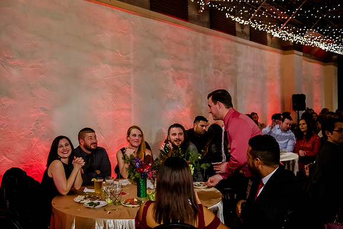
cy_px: 107
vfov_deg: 34.3
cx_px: 157
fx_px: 371
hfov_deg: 49.6
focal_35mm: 39
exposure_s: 1/200
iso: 5000
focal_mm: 35
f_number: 2.8
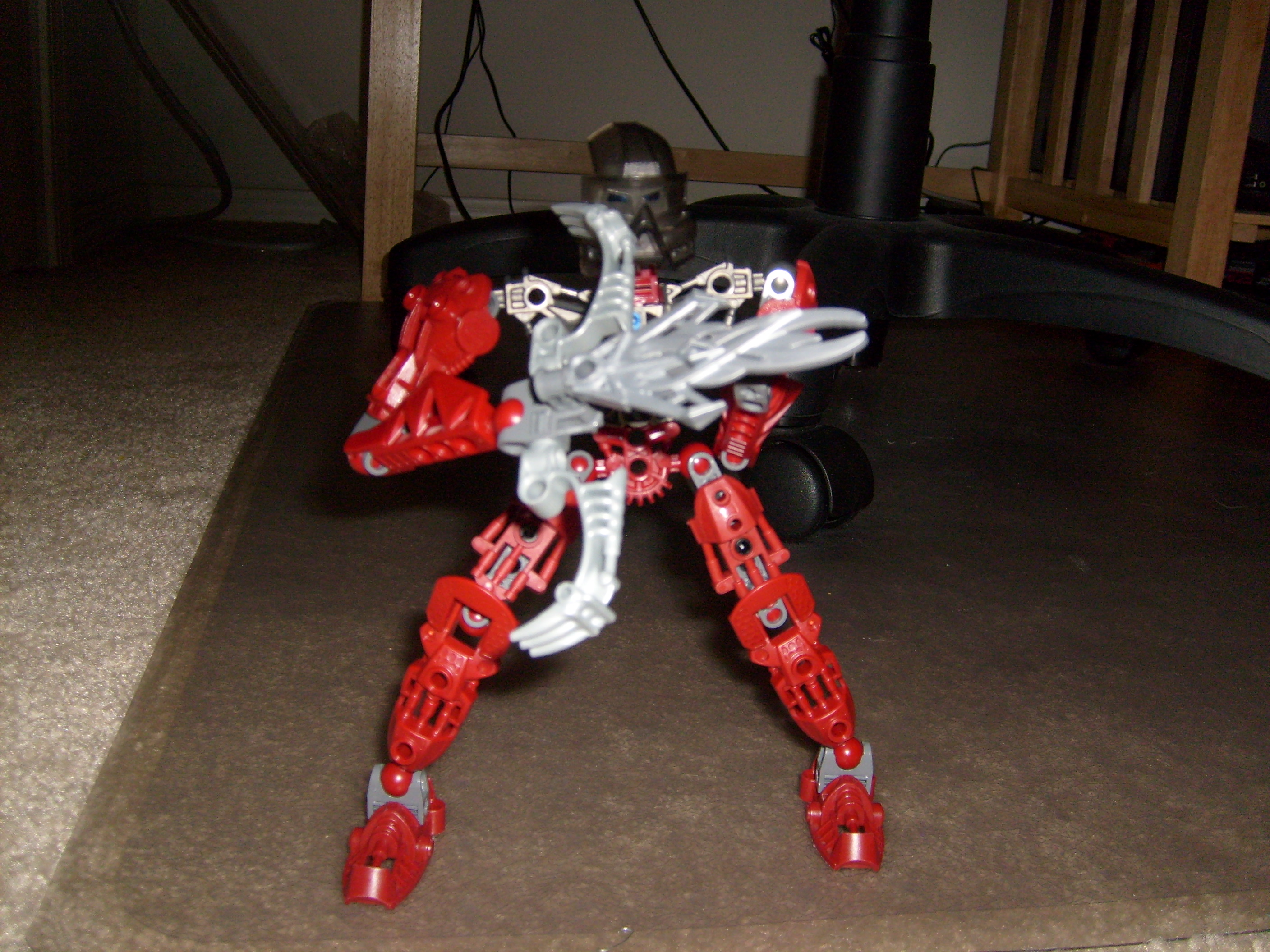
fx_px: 1284
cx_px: 635
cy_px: 476
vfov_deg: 40.7
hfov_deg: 52.6
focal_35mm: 35
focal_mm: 5.8
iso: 100
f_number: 2.8
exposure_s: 1/45
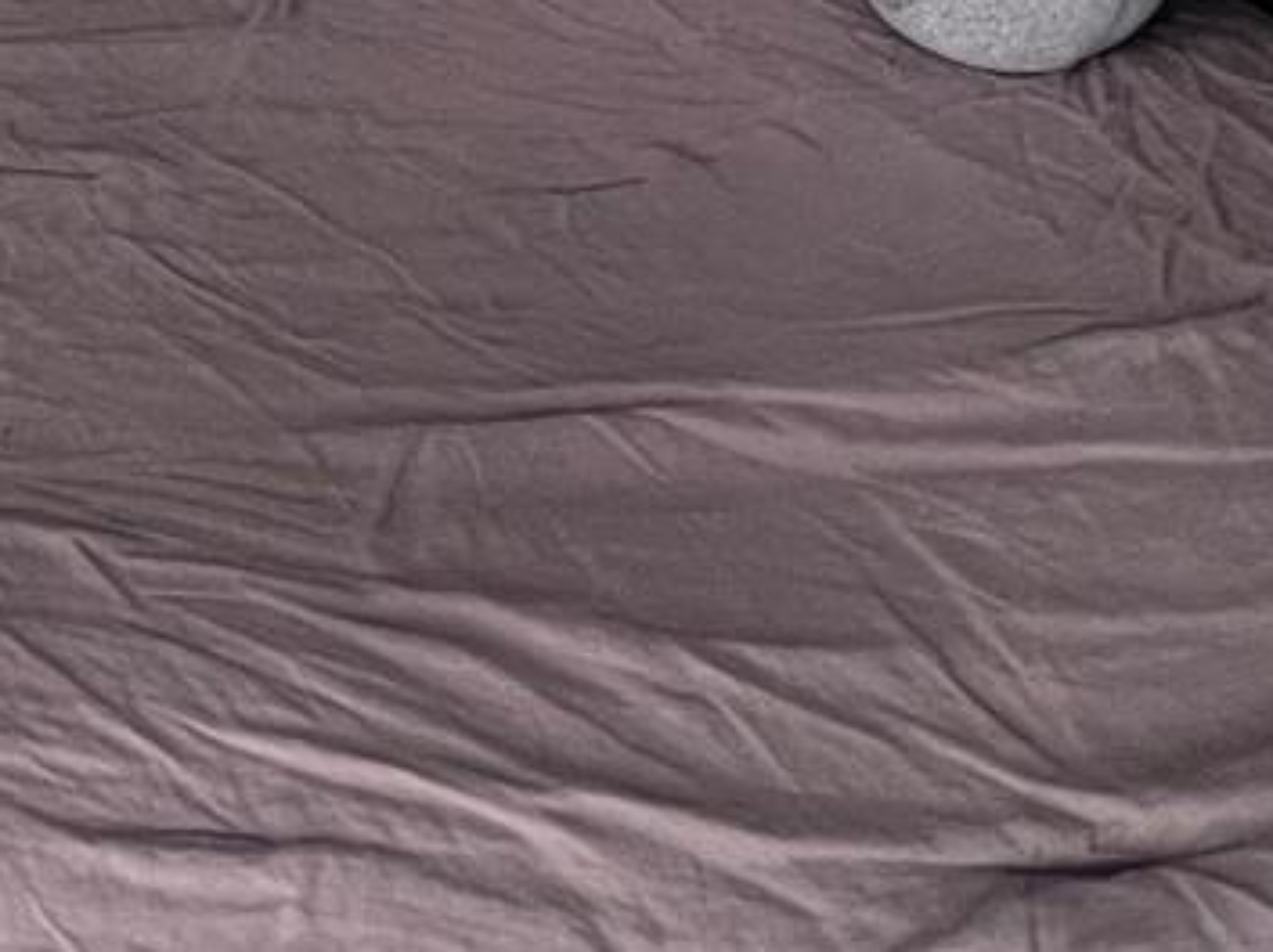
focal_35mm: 59
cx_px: -476
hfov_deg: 26.5
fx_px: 2168
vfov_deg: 20.4
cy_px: -559
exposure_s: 1/99
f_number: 1.8
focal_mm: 1.57
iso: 125
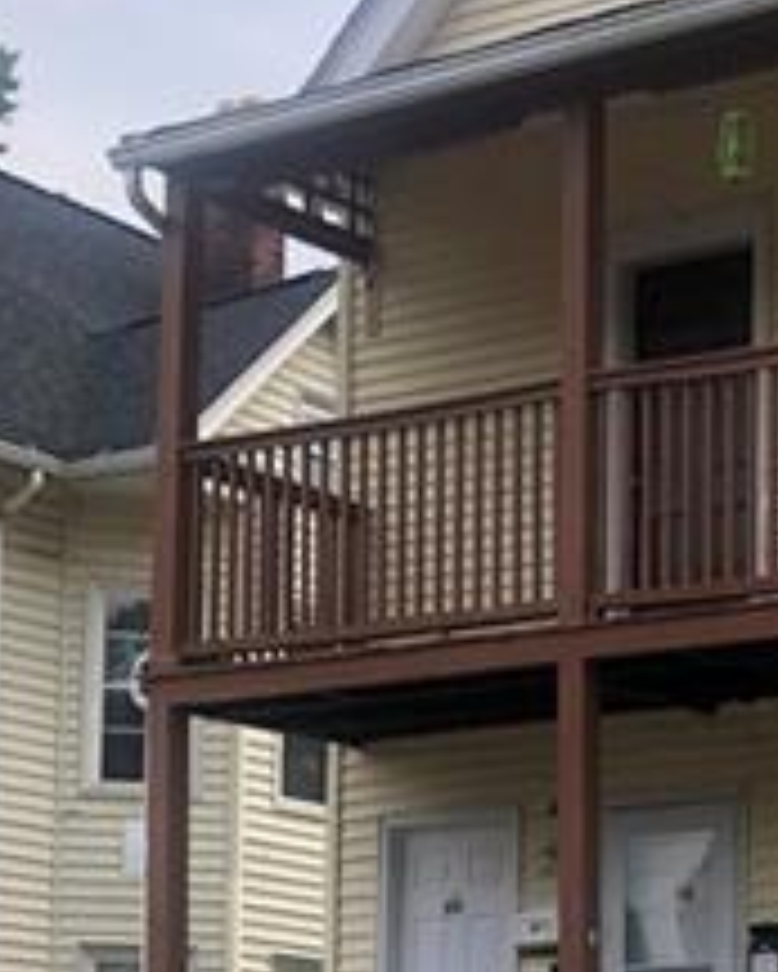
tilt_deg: +4.1
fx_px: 2790
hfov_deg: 15.1
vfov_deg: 19.1
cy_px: 1022
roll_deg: -0.8
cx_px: 1025
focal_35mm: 97
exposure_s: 1/1333
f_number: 1.8
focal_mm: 3.99
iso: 20
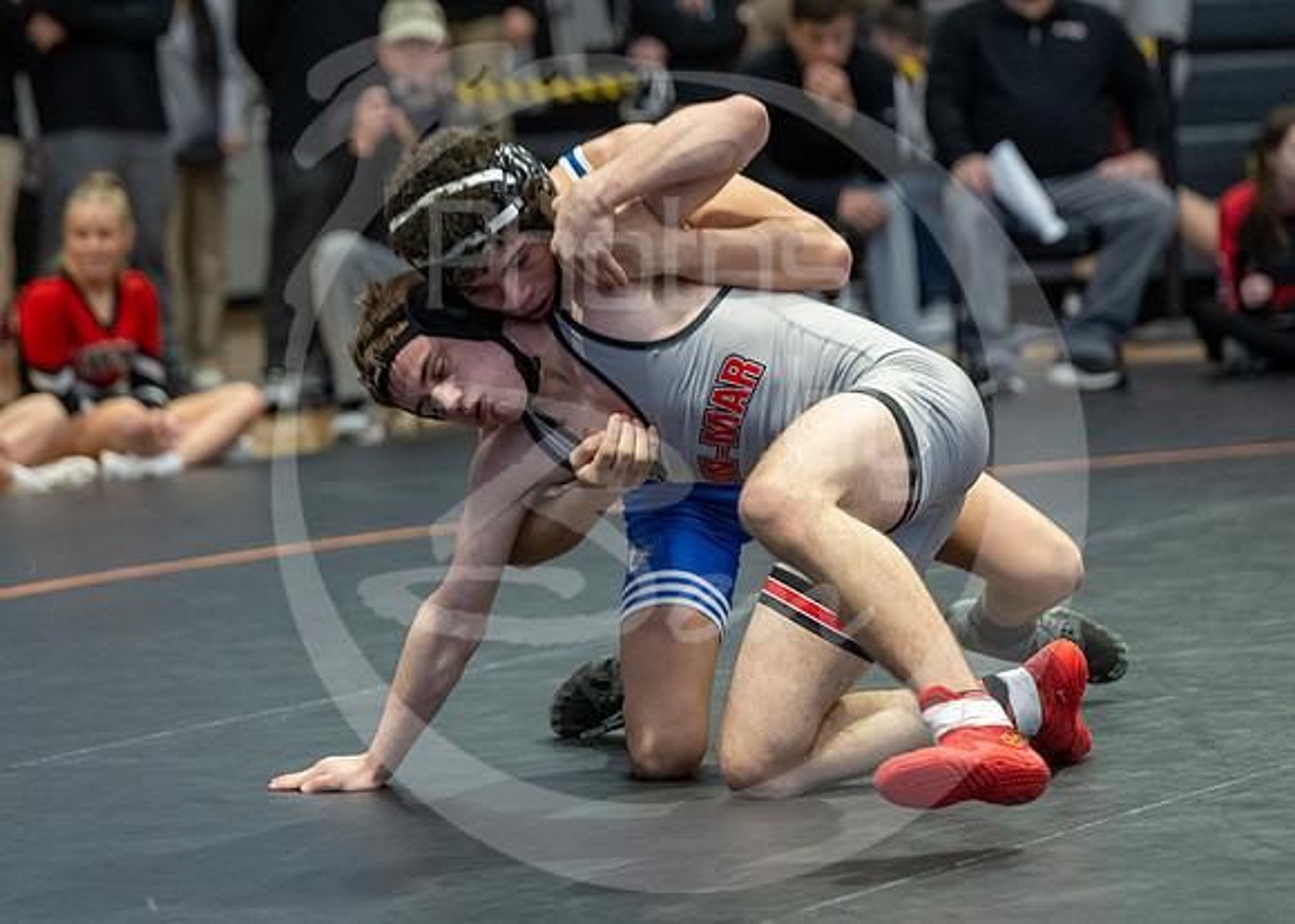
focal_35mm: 144
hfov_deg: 14.0
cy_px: 698
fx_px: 5282
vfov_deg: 10.0
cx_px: 623
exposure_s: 1/1000
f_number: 2.8
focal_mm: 85
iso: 3200
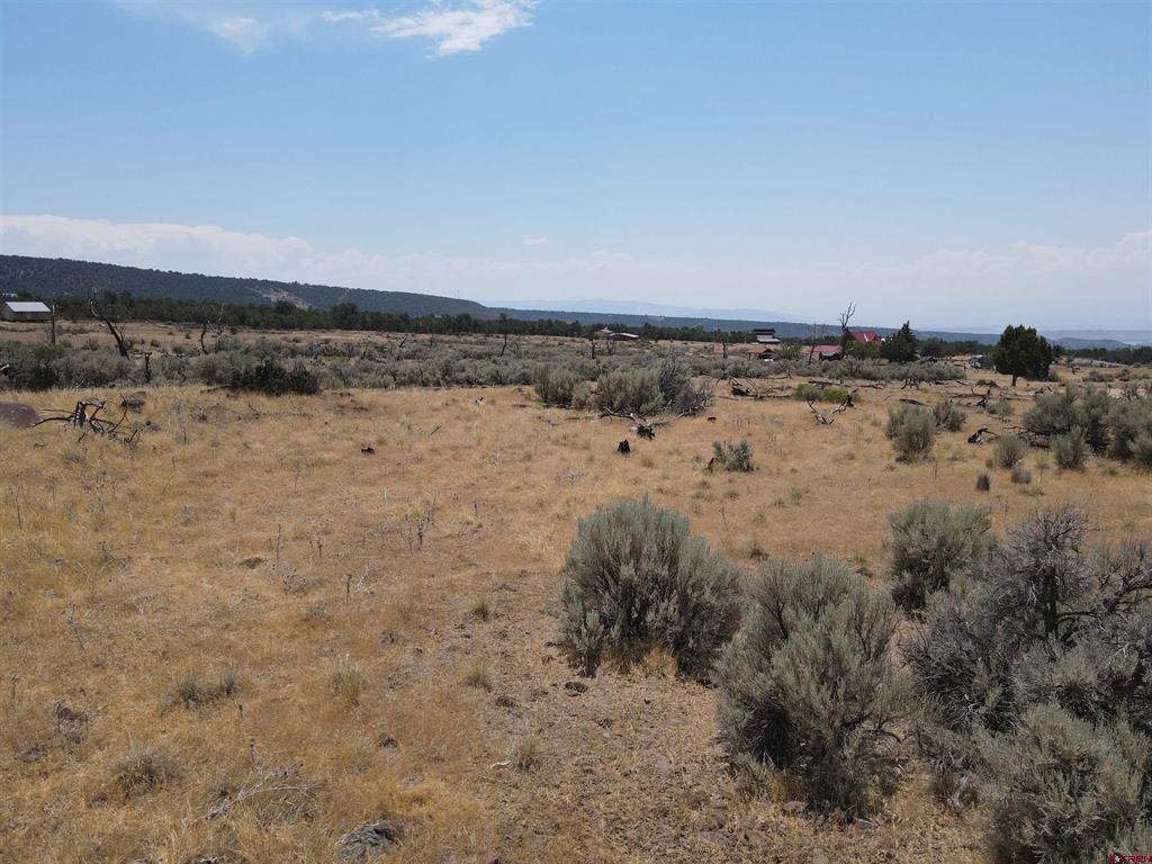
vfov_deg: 56.8
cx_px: 576
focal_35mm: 24
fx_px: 799
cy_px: 432
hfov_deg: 71.6
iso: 100
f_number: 2.8
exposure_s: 1/1000
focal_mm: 4.5
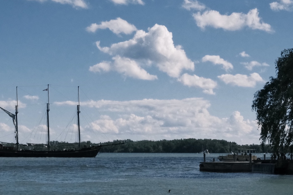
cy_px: 111
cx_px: 146
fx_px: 431
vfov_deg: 25.5
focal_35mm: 53
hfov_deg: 37.5
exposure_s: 1/3500
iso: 2000
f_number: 11
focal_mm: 23
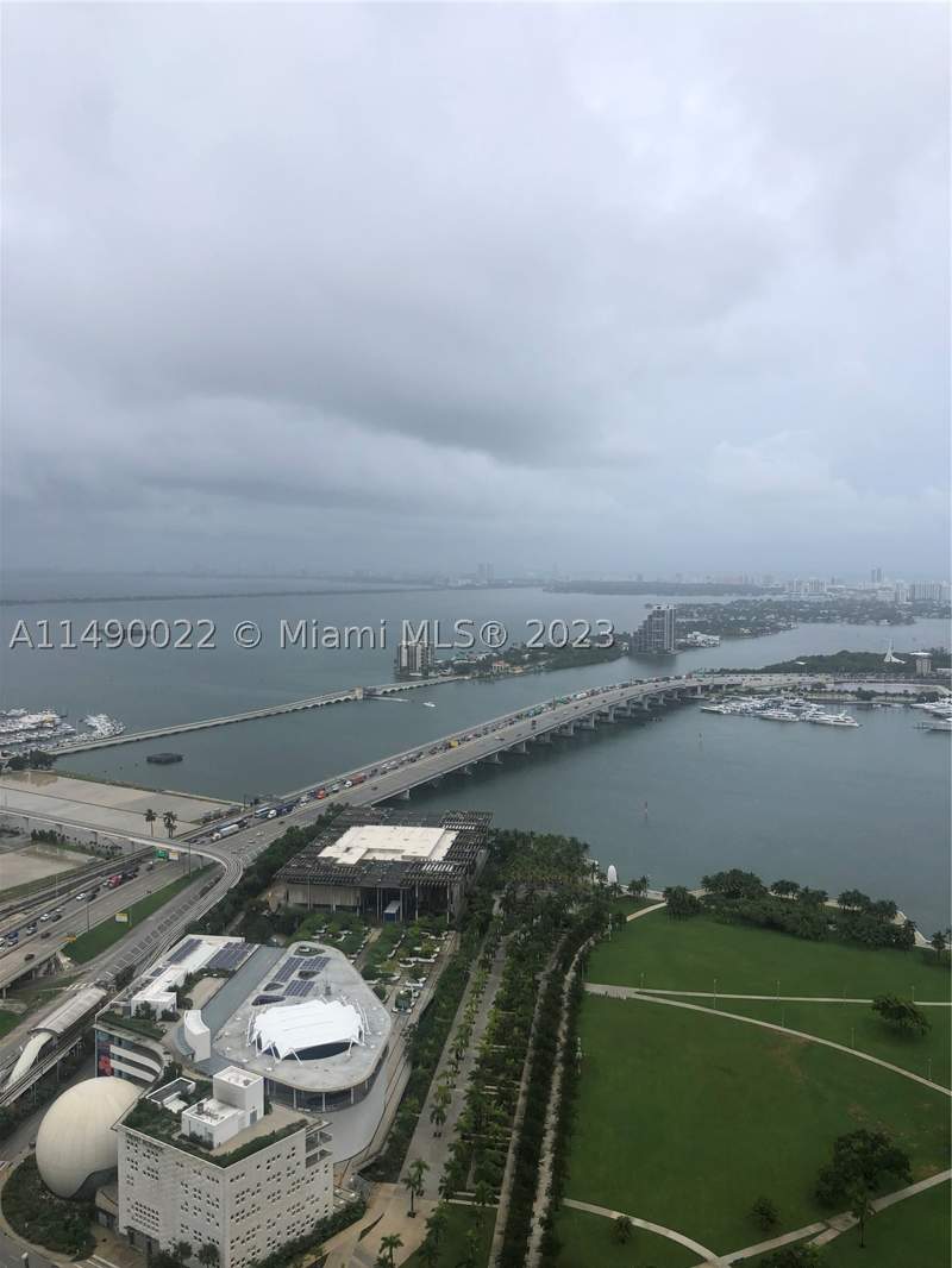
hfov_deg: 49.8
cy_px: 634
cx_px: 476
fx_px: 1026
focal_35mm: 28
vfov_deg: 63.4
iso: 20
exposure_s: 1/704
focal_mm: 4
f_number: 1.8
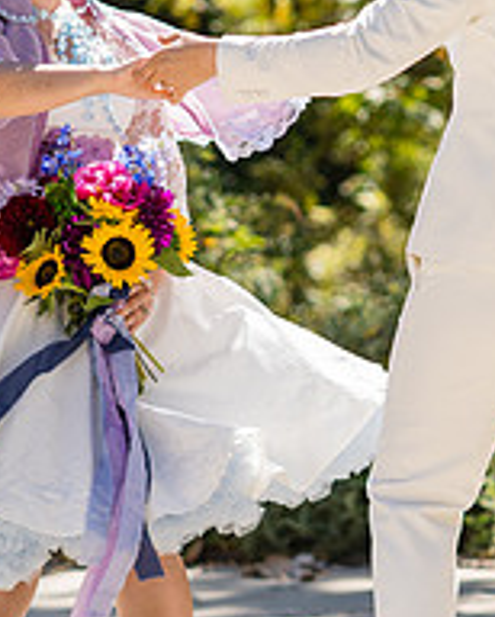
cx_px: 292
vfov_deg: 8.0
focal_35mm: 241
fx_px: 4406
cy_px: 47
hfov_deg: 6.4
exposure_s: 1/800
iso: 100
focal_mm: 85
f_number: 2.8
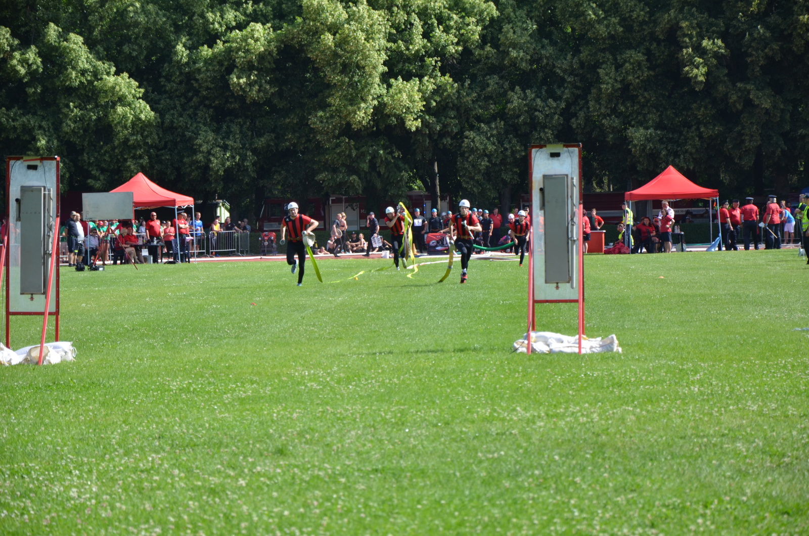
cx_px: 404
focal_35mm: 158
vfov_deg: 8.7
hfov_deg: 13.1
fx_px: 3532
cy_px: 268
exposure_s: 1/500
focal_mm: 105
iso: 200
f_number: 6.3
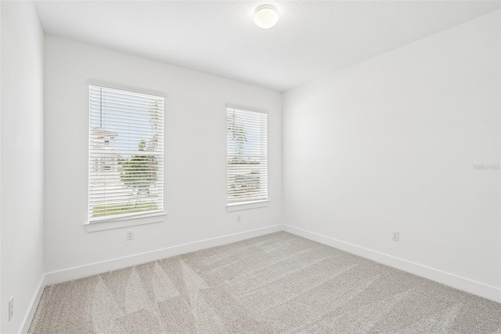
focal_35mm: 16
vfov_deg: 73.7
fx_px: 223
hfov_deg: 96.7
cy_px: 167
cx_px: 250
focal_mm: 16
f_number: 8
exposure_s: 1/50
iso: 400
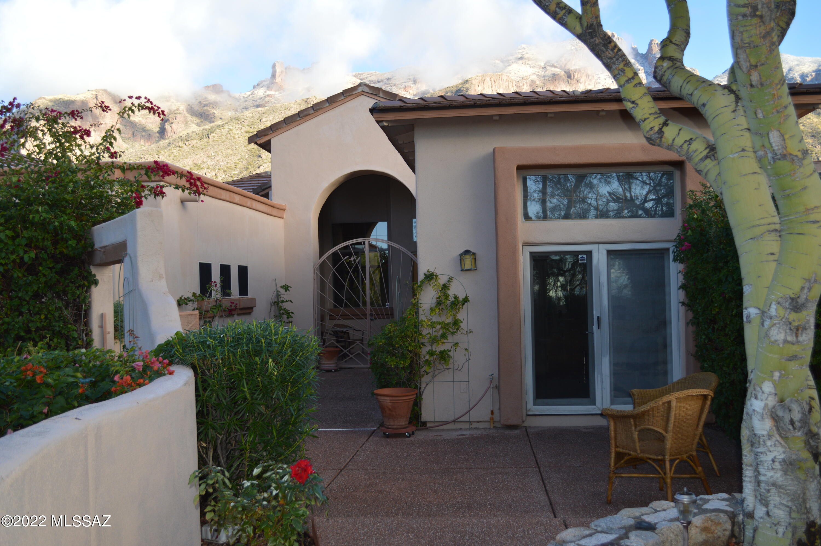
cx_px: 410
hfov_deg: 57.3
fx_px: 752
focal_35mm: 33
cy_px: 273
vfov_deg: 39.9
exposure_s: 1/200
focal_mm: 22
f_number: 4.5
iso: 100
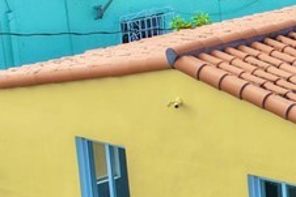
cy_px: 265
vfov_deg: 6.5
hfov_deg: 9.1
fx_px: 1728
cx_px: 619
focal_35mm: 210
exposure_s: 1/320
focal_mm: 14.45
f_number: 2.8
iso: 100
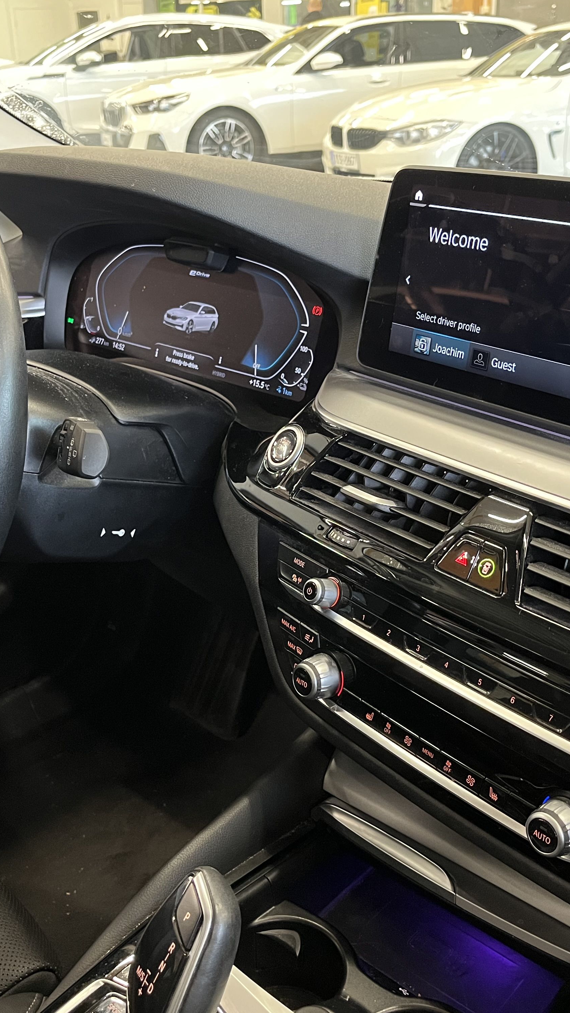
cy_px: 506
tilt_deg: -23.1
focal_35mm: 38
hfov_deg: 31.2
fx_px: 1021
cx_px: 278
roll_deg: +2.0
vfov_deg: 52.8
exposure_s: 1/49
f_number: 1.6
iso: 400
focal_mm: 5.1
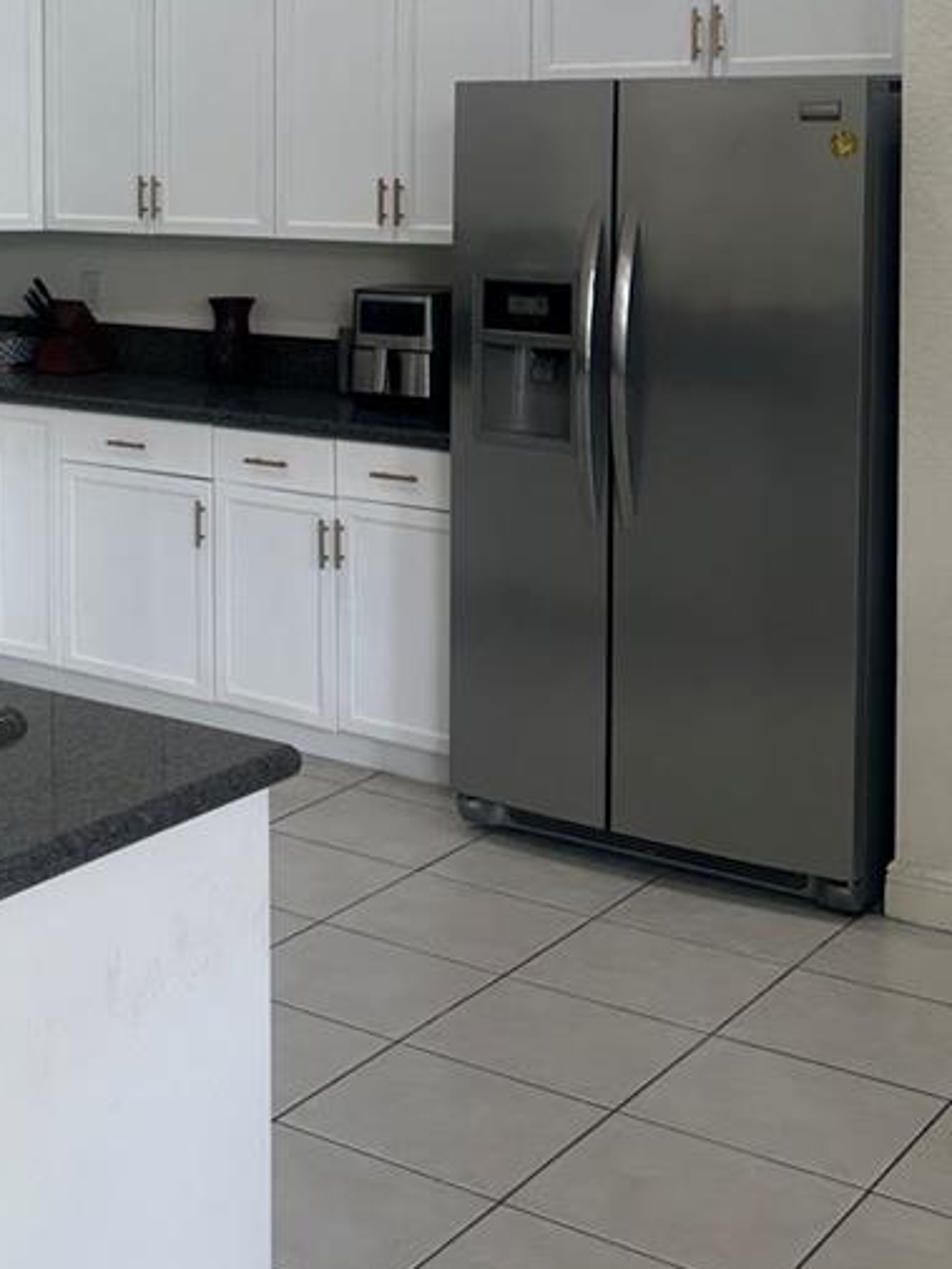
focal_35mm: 57
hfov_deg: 24.1
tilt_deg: -1.9
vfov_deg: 32.5
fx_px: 2089
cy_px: 193
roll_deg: -0.4
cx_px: -88
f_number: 1.78
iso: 64
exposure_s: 1/136
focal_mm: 6.86
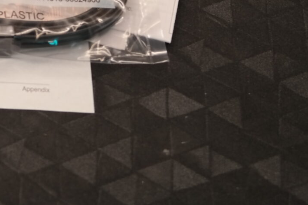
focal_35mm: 155
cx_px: -167
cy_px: -158
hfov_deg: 12.5
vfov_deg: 8.5
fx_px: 1327
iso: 100
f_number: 8
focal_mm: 28
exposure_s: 1/30
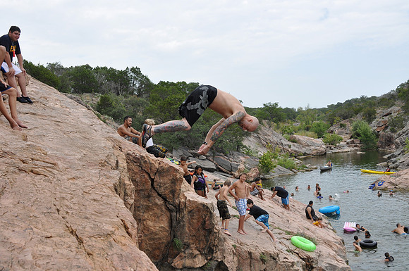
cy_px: 136
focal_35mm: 36
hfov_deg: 53.2
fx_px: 408
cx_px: 204
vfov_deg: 36.8
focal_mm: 24
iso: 400
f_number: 5.6
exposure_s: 1/1600
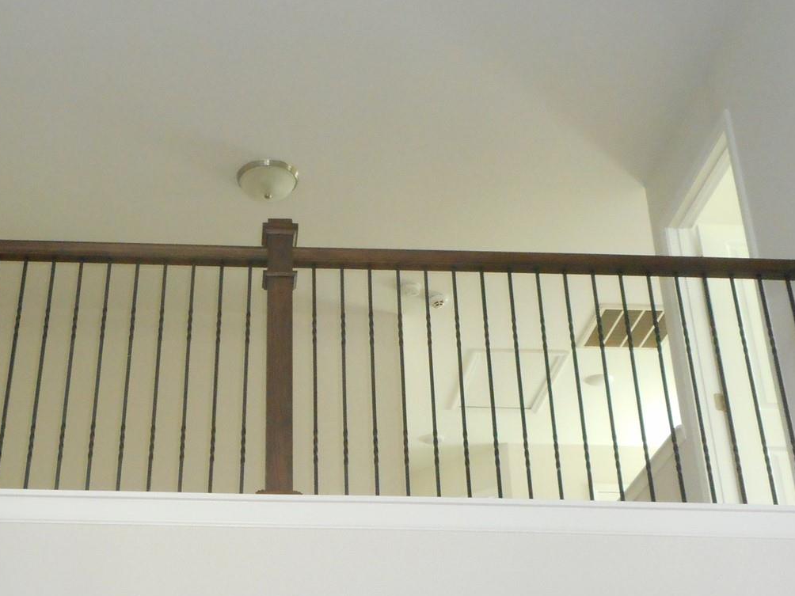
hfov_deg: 37.0
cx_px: 254
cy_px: 340
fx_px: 1171
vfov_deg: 28.5
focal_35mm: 51
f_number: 3.7
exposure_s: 1/25
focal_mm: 4.5
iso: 400
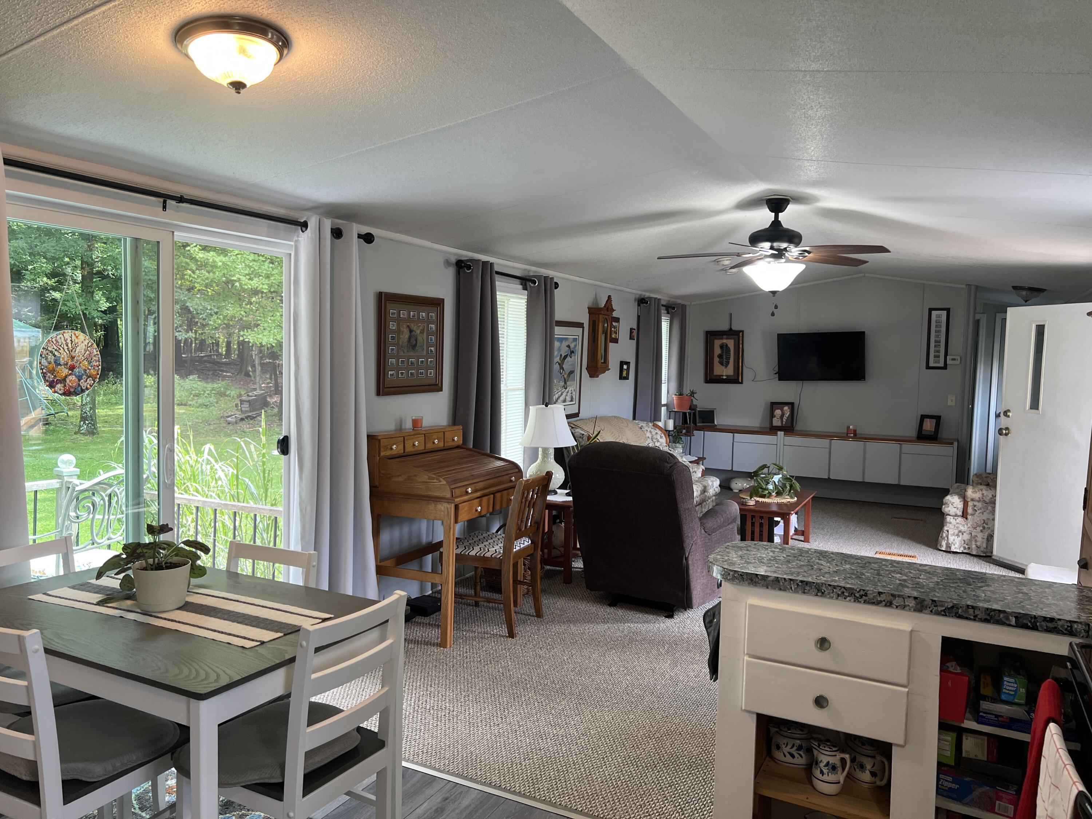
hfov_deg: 67.3
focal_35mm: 26
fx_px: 820
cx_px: 546
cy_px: 410
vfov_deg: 53.1
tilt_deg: -3.7
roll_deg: -1.0
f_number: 1.5
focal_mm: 5.7
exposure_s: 1/120
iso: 100
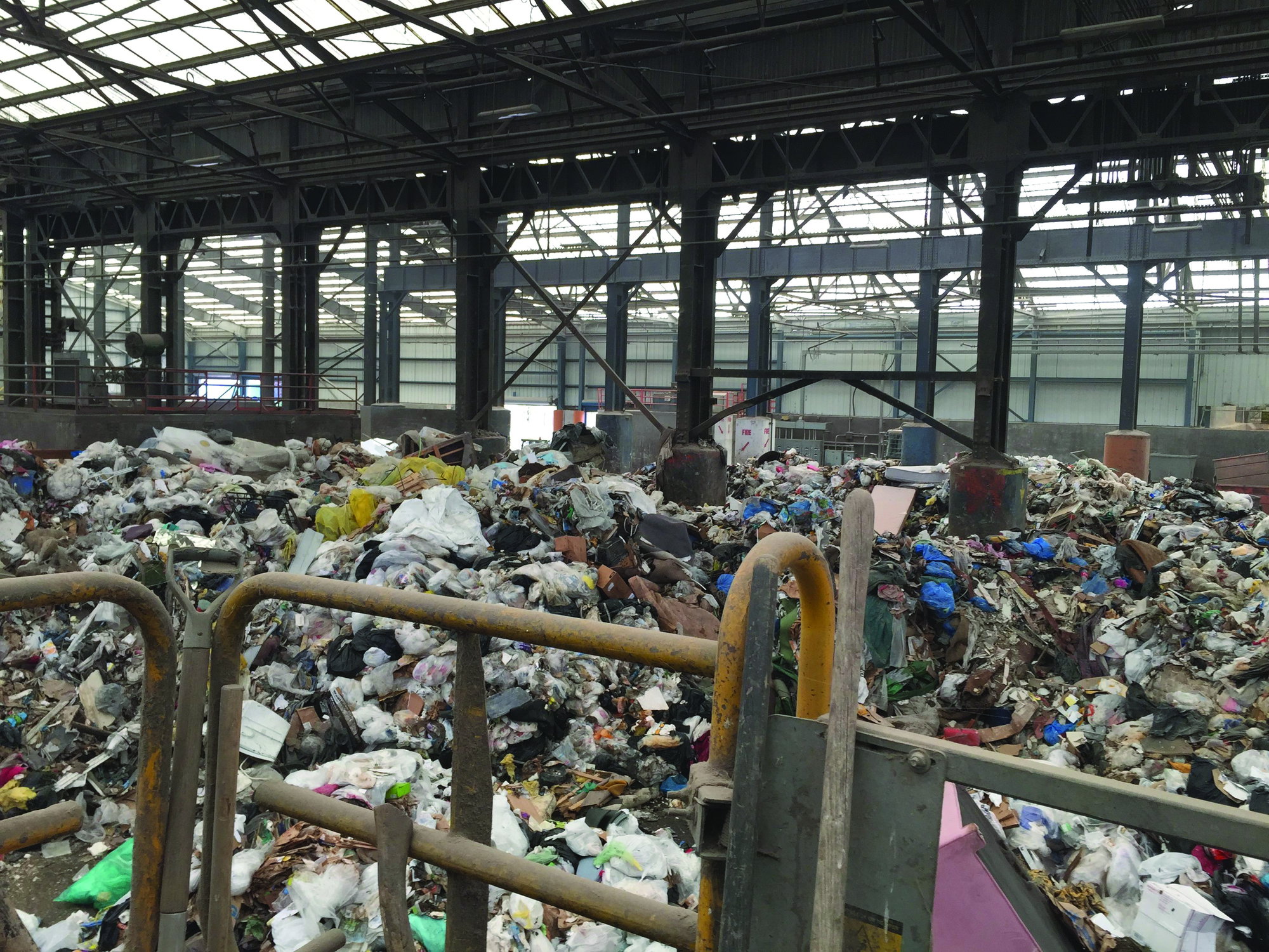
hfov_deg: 61.7
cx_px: 634
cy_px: 476
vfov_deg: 48.2
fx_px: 1063
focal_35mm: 29
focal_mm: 4.15
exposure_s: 1/60
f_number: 2.2
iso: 40
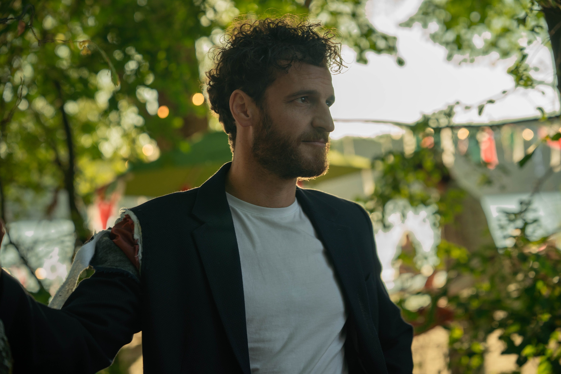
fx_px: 1091
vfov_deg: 19.5
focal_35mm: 70
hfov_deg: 28.8
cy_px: 187
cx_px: 280
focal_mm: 70
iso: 160
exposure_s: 1/160
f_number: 2.8
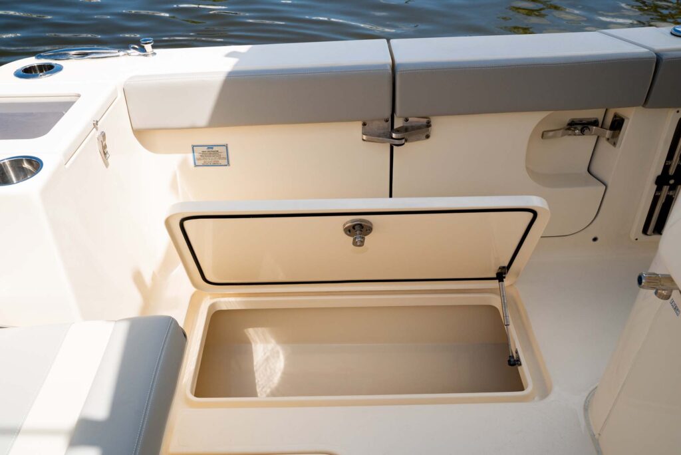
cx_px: 340
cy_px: 228
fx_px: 606
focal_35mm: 32
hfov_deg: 58.7
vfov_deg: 41.2
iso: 500
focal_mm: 32
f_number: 8
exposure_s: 1/1600
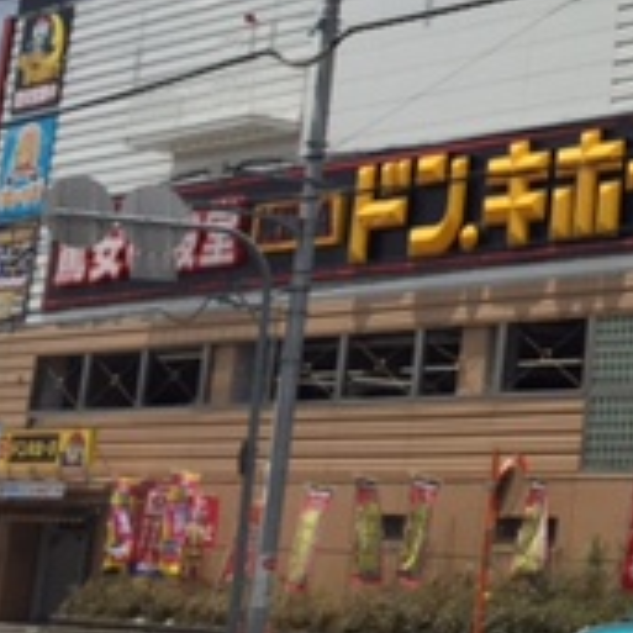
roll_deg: -2.4
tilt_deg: +13.8
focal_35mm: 96
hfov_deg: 16.1
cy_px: 0
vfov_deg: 17.7
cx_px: 1025
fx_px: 1986
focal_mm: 4.15
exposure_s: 1/4405
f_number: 2.2
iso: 32
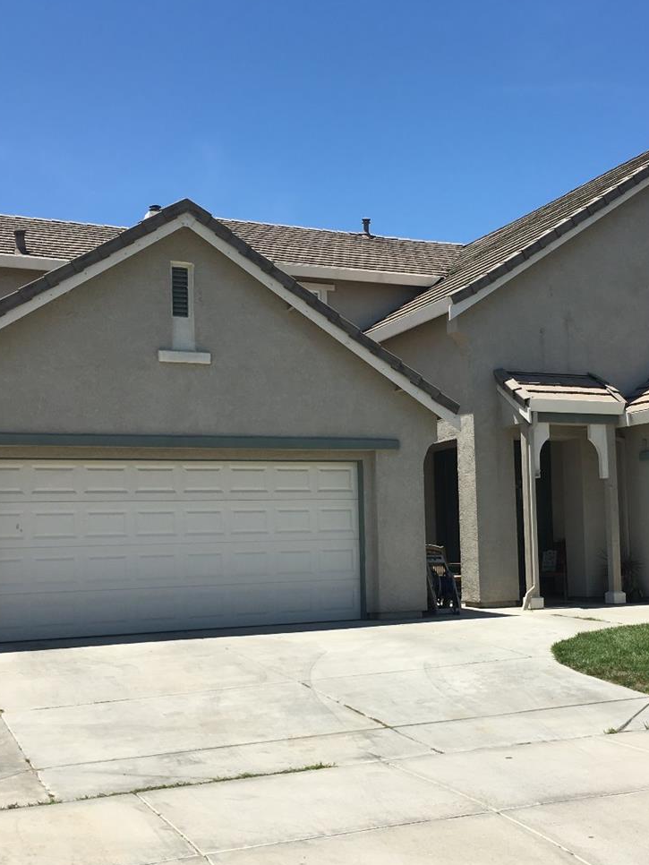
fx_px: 1124
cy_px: 477
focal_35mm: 45
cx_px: 430
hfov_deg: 32.0
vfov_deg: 42.0
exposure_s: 1/1789
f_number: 2.2
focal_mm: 4.15
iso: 25
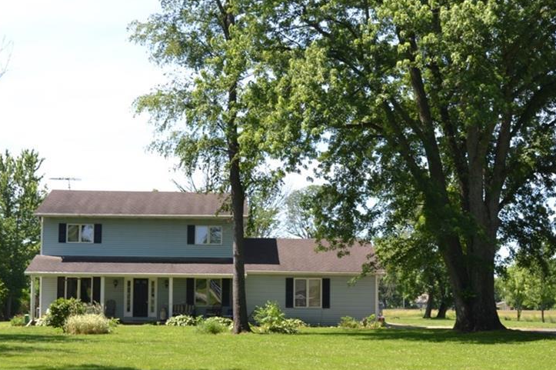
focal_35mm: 68
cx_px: 248
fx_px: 1049
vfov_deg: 19.9
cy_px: 235
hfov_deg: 29.7
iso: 100
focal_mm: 32
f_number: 6.3
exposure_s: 1/200
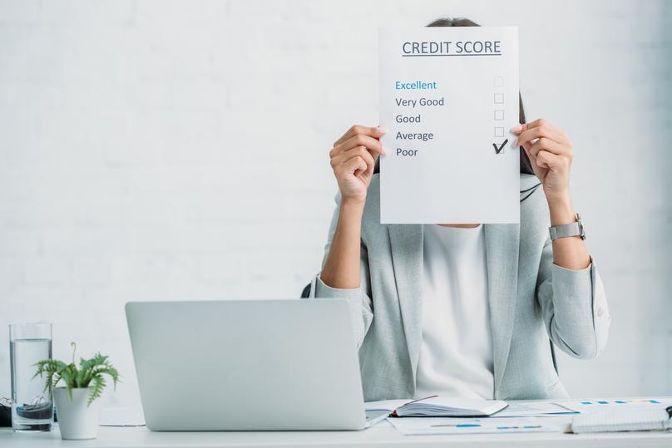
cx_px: 336
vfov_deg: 9.8
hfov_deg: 14.7
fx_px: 2614
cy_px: 224
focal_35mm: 140
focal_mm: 140
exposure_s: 1/200
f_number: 5.6
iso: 320
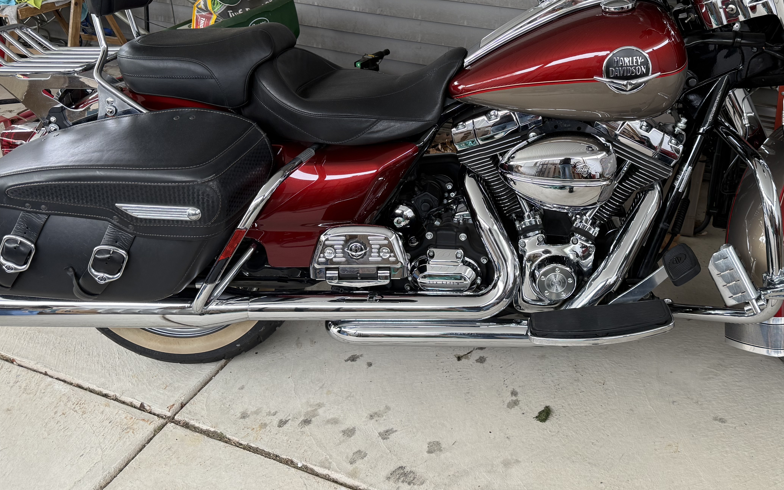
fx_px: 748
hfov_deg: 54.9
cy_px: 154
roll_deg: +0.3
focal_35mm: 35
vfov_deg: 35.8
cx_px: 474
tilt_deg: -28.6
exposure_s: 1/120
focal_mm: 6.76
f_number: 1.78
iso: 100
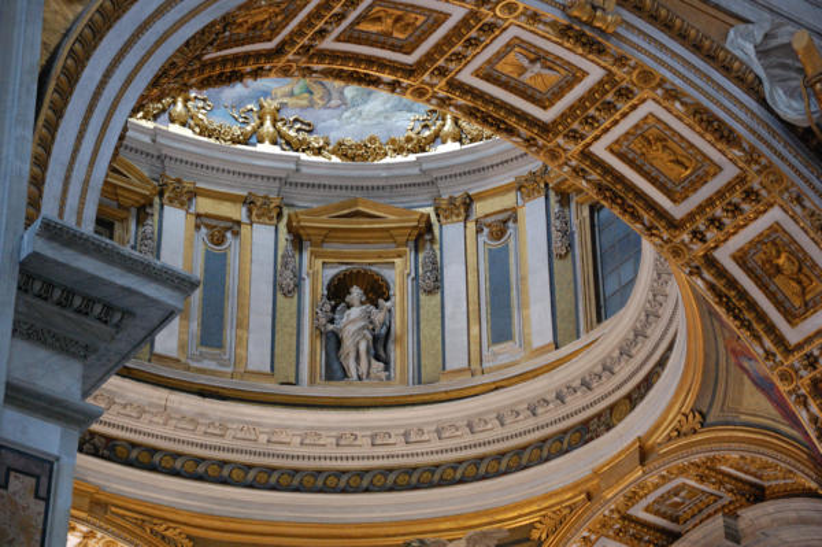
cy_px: 274
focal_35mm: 105
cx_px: 411
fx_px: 2395
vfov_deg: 13.0
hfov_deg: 19.5
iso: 1600
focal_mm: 70
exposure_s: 1/13
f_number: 5.6
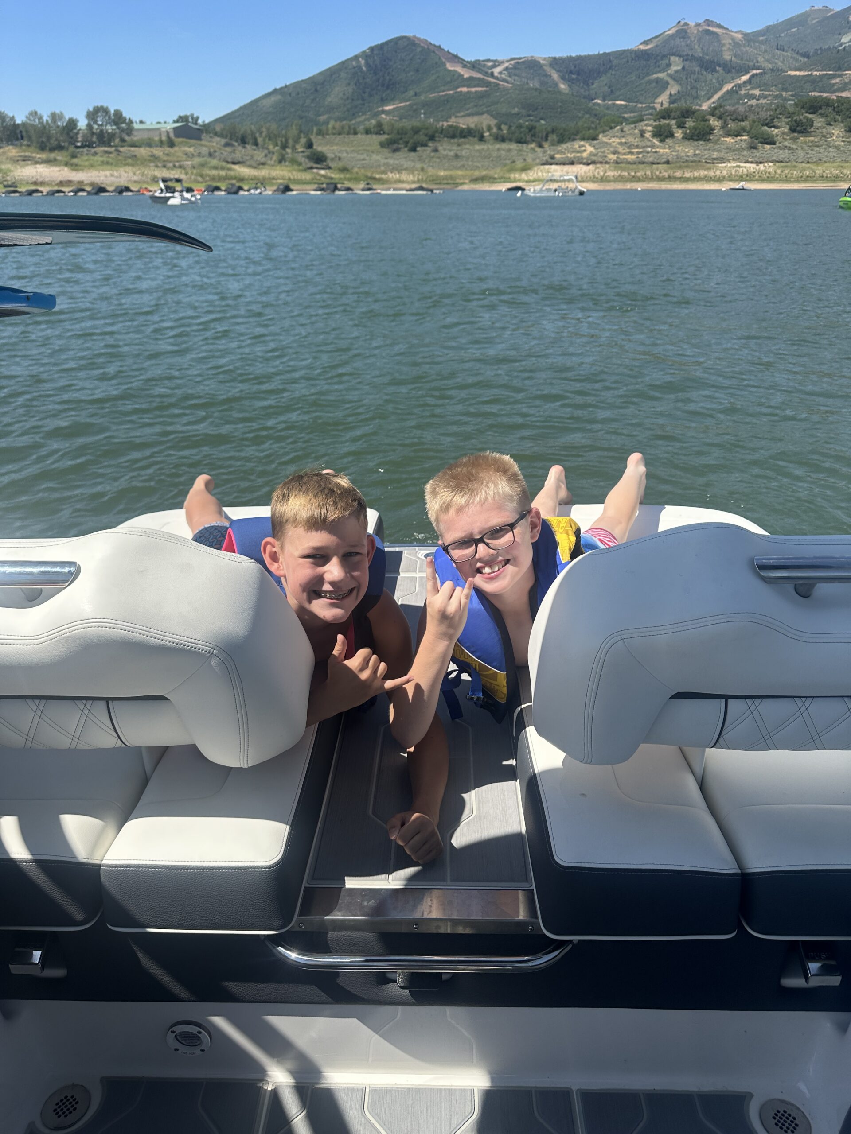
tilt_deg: -28.6
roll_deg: -0.7
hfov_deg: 56.8
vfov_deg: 71.6
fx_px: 787
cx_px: 426
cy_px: 567
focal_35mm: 24
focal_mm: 6.86
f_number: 1.78
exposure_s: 1/4762
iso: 80
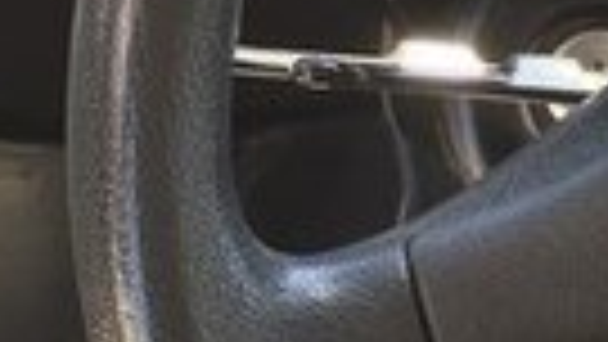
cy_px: 178
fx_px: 2499
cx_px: 1248
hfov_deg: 12.2
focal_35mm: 155
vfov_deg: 7.8
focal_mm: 4.15
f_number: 2.2
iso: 40
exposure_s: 1/100
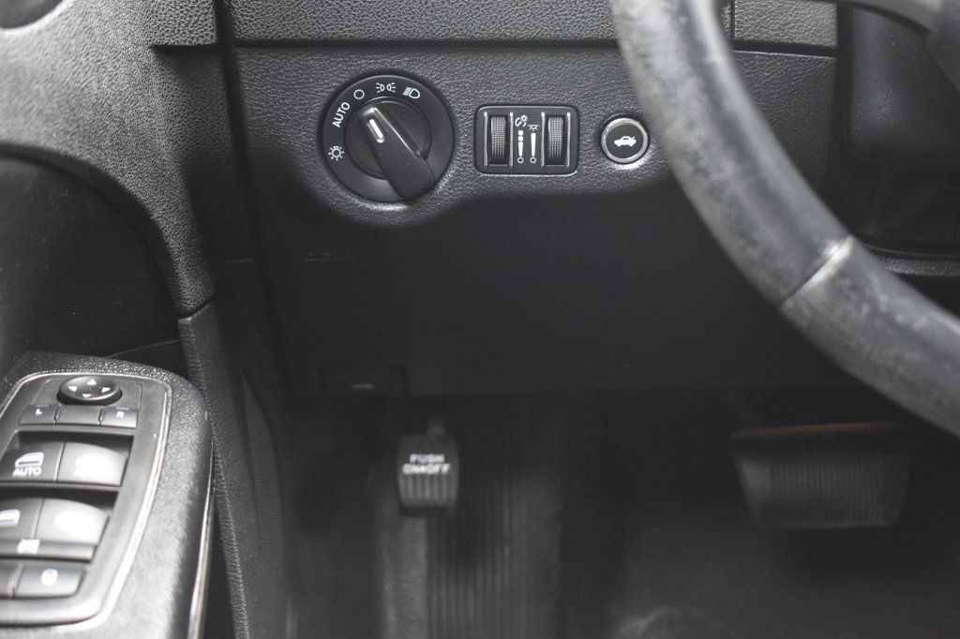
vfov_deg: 20.1
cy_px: 320
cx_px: 480
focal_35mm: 68
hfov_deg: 29.9
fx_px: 1799
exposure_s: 1/10
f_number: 5
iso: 1600
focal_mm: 45
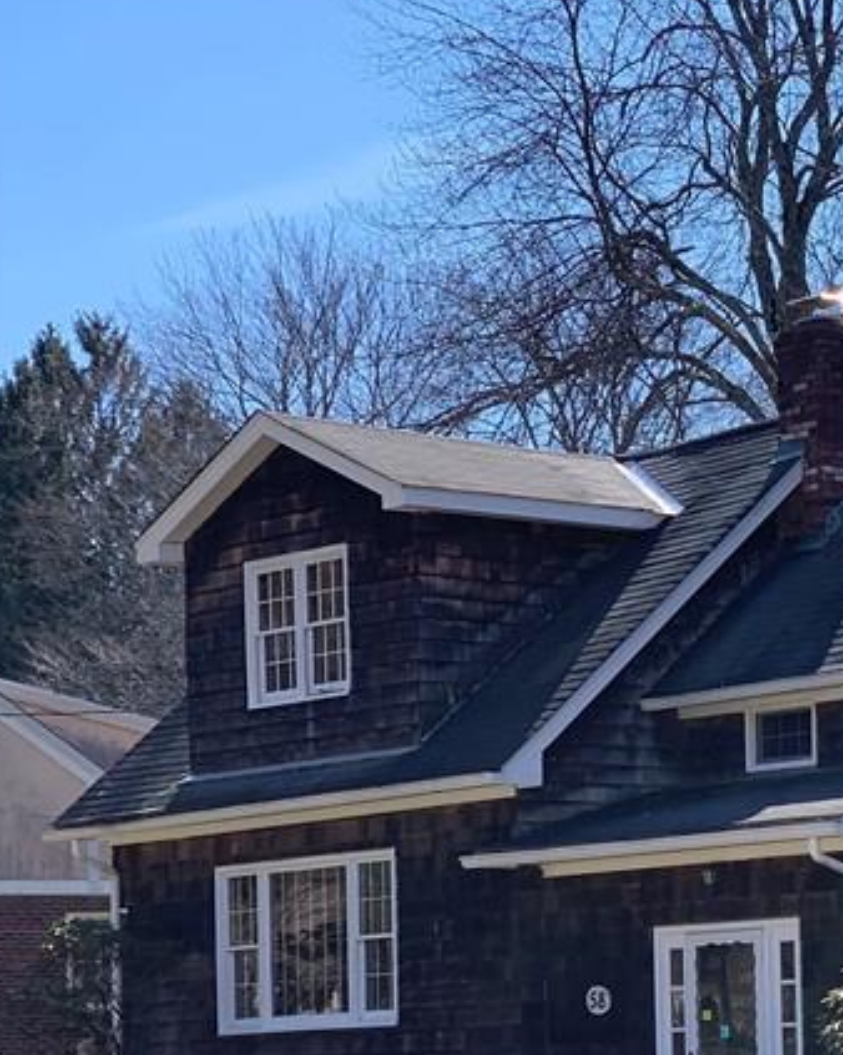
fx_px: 3839
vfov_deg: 15.5
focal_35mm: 123
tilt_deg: +4.3
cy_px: 920
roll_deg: +1.9
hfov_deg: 12.0
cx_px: 1240
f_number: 2.4
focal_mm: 6
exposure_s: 1/444
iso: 16
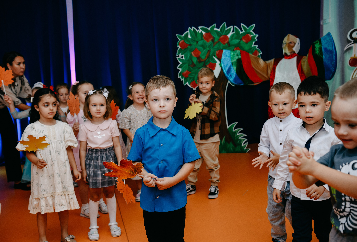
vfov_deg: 30.9
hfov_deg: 44.4
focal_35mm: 44
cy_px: 131
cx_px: 161
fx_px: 436
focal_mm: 40
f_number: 4
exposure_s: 1/160
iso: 250
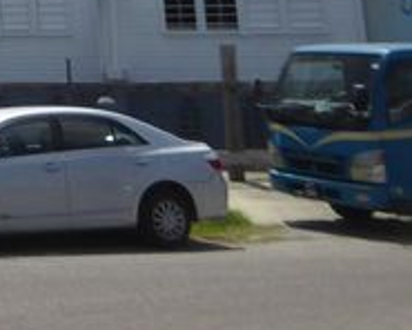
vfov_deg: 12.4
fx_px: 1390
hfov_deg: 14.1
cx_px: -416
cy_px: -256
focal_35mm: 114
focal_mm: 4.7
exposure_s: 1/1300
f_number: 3.4
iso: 80
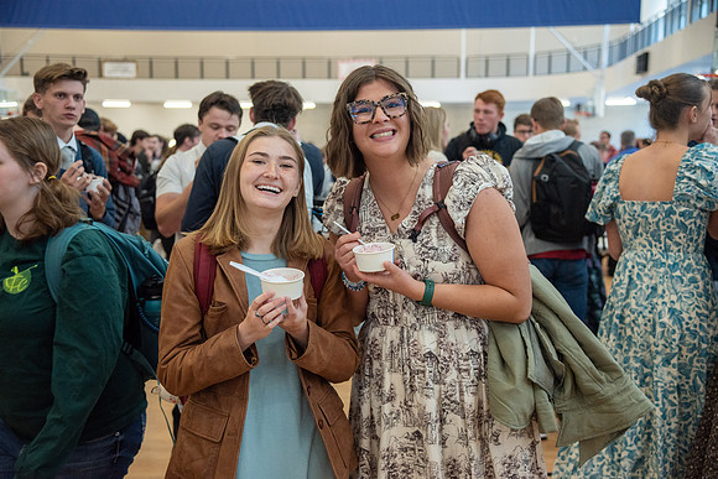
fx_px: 997
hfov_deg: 39.6
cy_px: 240
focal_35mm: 50
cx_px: 359
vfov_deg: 27.0
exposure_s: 1/200
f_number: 4
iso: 1000
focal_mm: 50
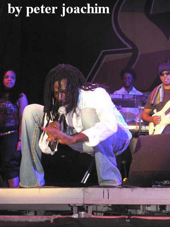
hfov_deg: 12.0
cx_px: 85
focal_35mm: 123
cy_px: 114
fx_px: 806
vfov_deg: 16.0
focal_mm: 21.2
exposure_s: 1/60
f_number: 3.2
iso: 400
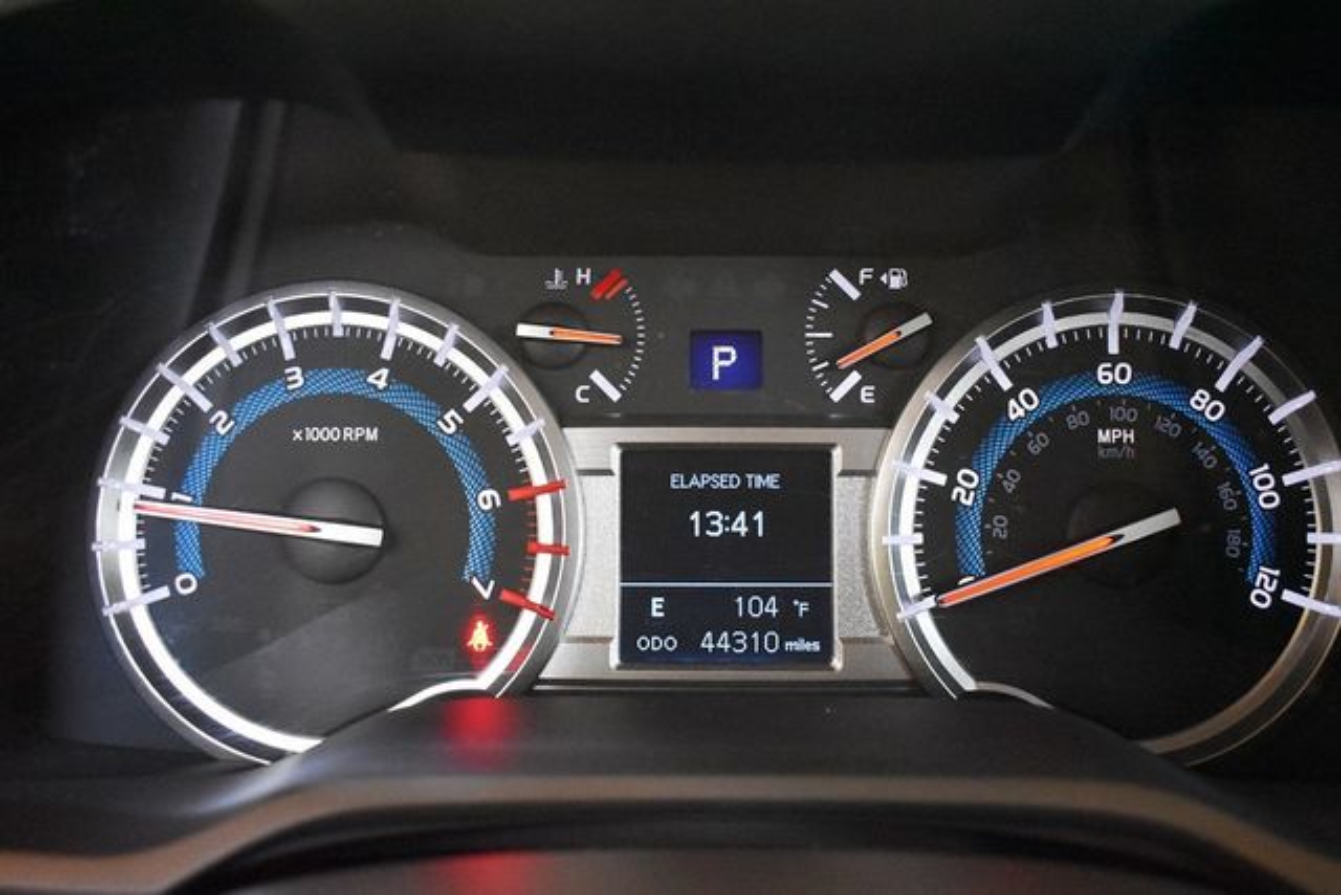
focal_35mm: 32
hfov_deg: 59.5
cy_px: 448
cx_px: 670
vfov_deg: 41.7
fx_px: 1174
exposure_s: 1/125
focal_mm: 21
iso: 4000
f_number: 3.8
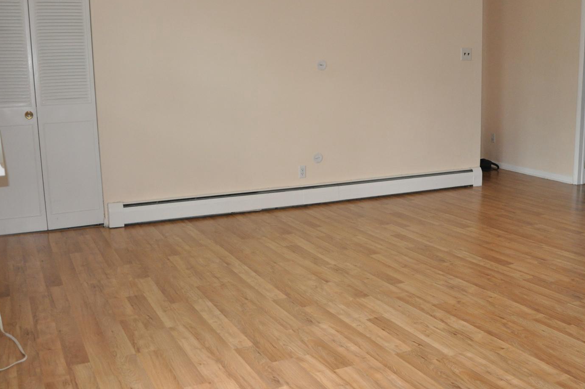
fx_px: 649
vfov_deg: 33.3
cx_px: 332
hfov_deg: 48.4
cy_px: 196
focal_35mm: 40
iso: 800
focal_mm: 18
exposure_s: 1/60
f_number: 3.5
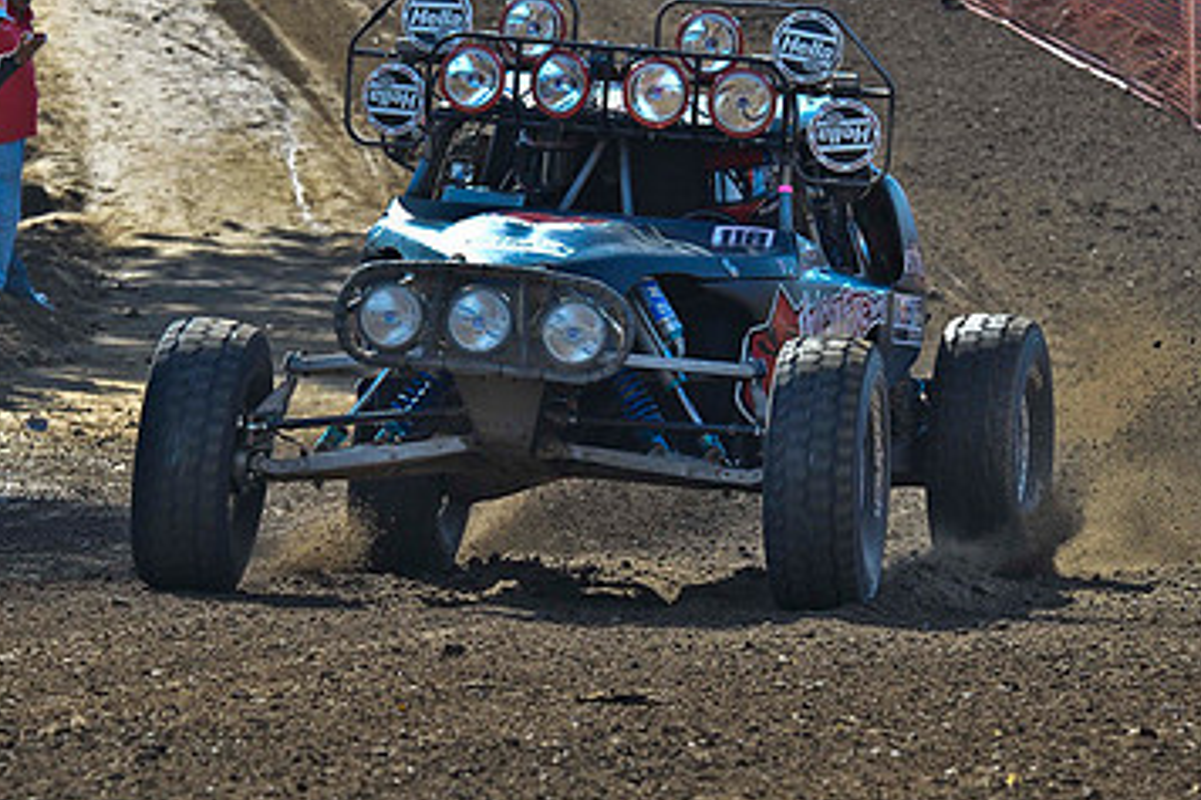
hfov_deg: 5.5
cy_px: 344
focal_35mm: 375
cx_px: 412
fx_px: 12504
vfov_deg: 3.7
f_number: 7.1
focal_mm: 230
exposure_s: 1/640
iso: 640
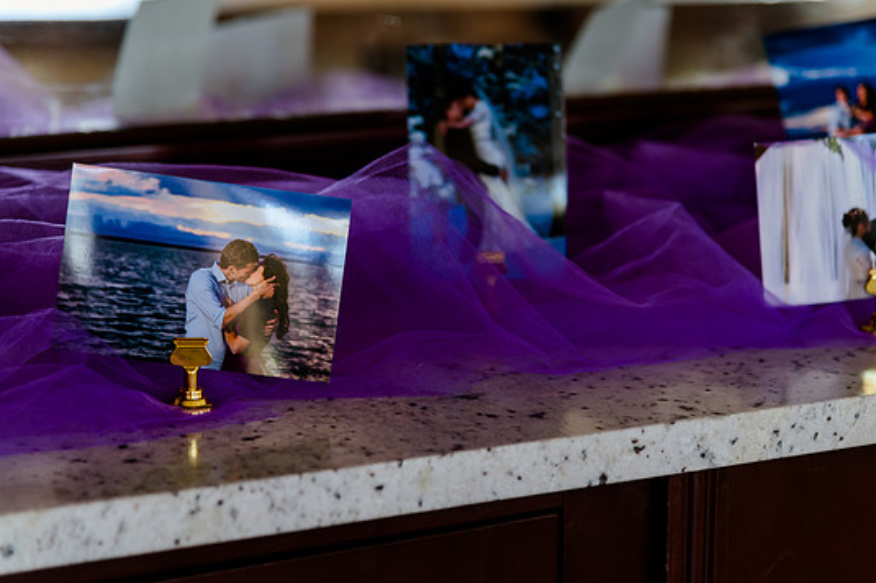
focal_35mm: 130
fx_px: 3161
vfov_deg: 10.5
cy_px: 277
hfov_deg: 15.8
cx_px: 467
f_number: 4
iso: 1000
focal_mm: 120
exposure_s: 1/100
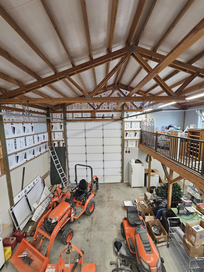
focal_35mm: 13
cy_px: 136
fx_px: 102
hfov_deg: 89.9
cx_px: 102
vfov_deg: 106.2
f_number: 2.2
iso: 250
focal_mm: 2.2
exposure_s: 1/60
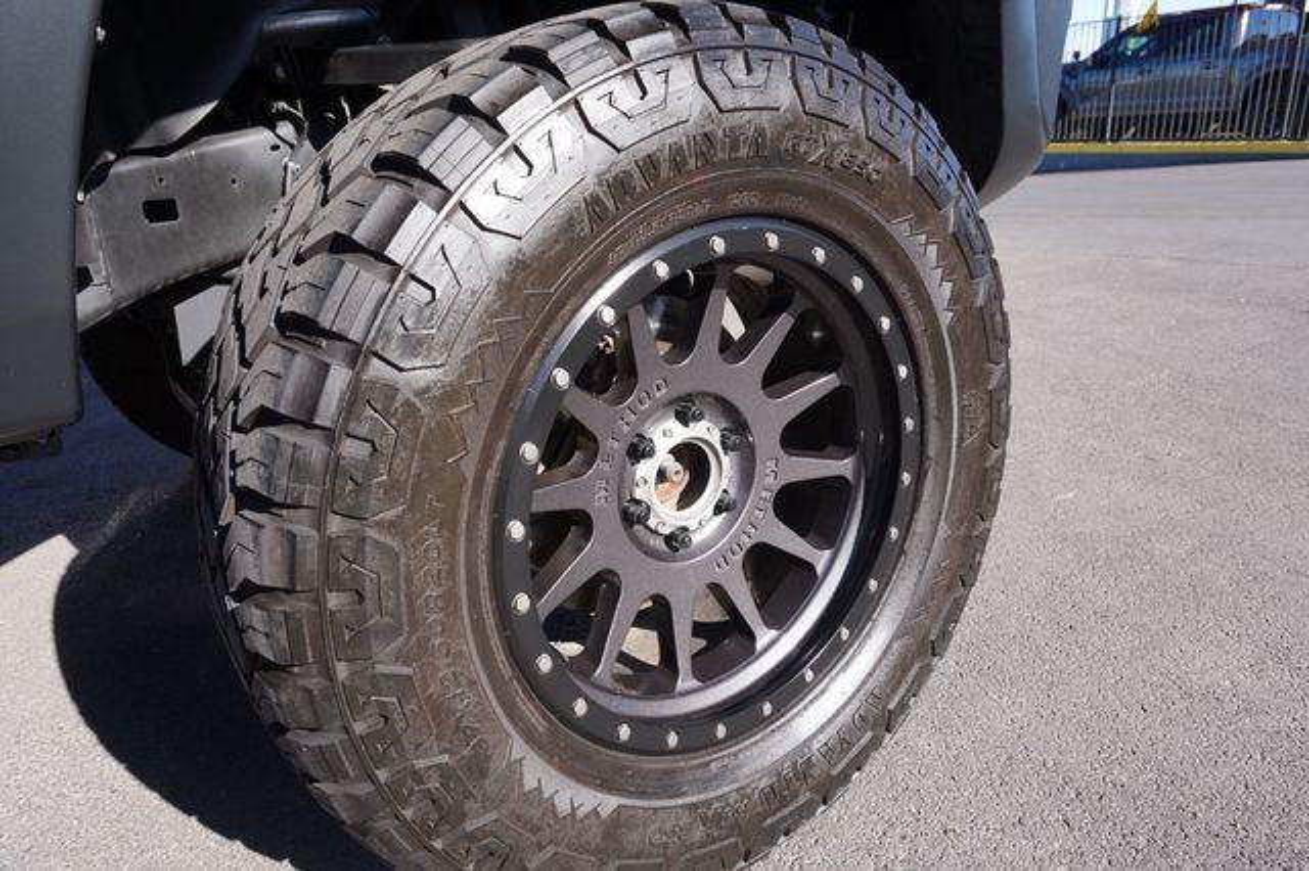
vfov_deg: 53.1
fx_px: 872
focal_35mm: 24
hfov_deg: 73.8
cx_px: 654
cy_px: 436
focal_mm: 16
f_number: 6.3
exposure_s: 1/160
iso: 100
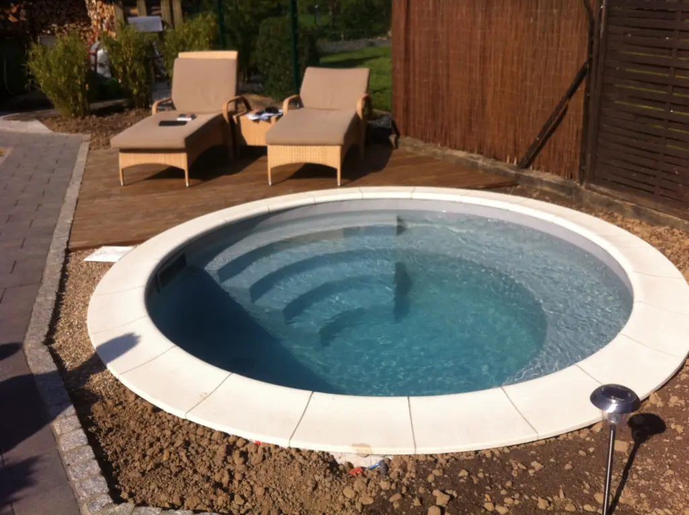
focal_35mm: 35
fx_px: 696
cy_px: 258
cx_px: 344
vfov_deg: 40.6
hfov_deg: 52.7
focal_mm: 3.85
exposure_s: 1/1885
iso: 80
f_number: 2.8
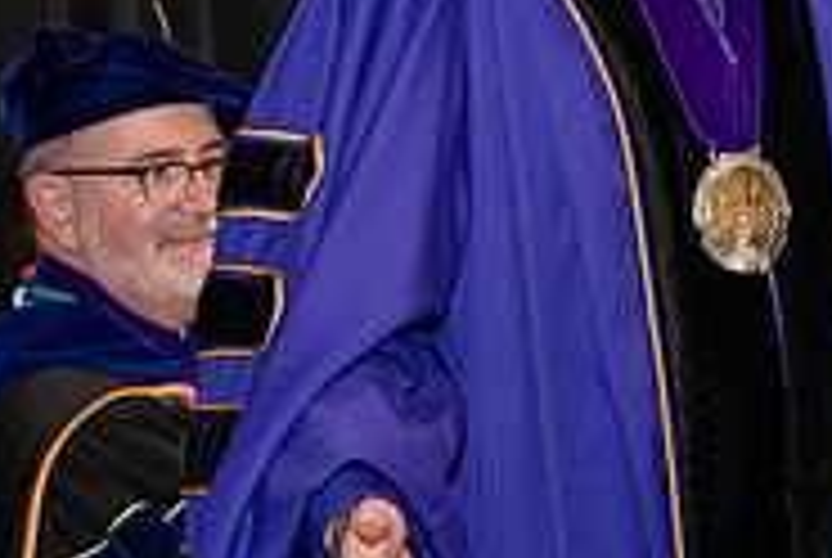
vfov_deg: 6.3
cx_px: 765
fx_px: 5069
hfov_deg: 9.3
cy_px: 142
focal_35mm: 219
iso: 2500
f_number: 5.6
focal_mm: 70
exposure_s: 1/200
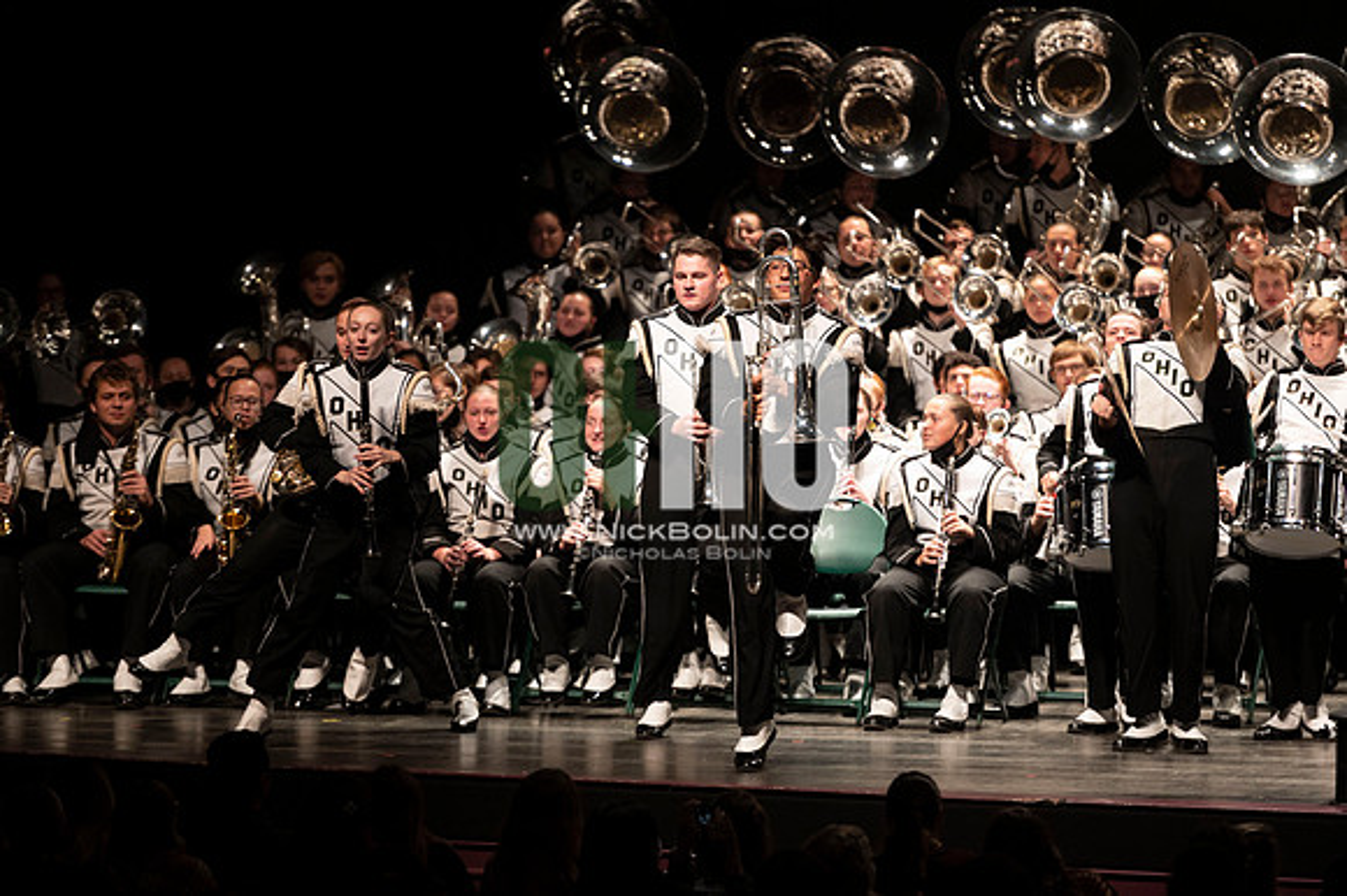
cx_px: 674
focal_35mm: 200
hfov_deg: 10.3
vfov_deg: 6.9
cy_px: 448
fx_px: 7479
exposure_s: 1/500
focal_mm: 200
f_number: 2.8
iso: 2500
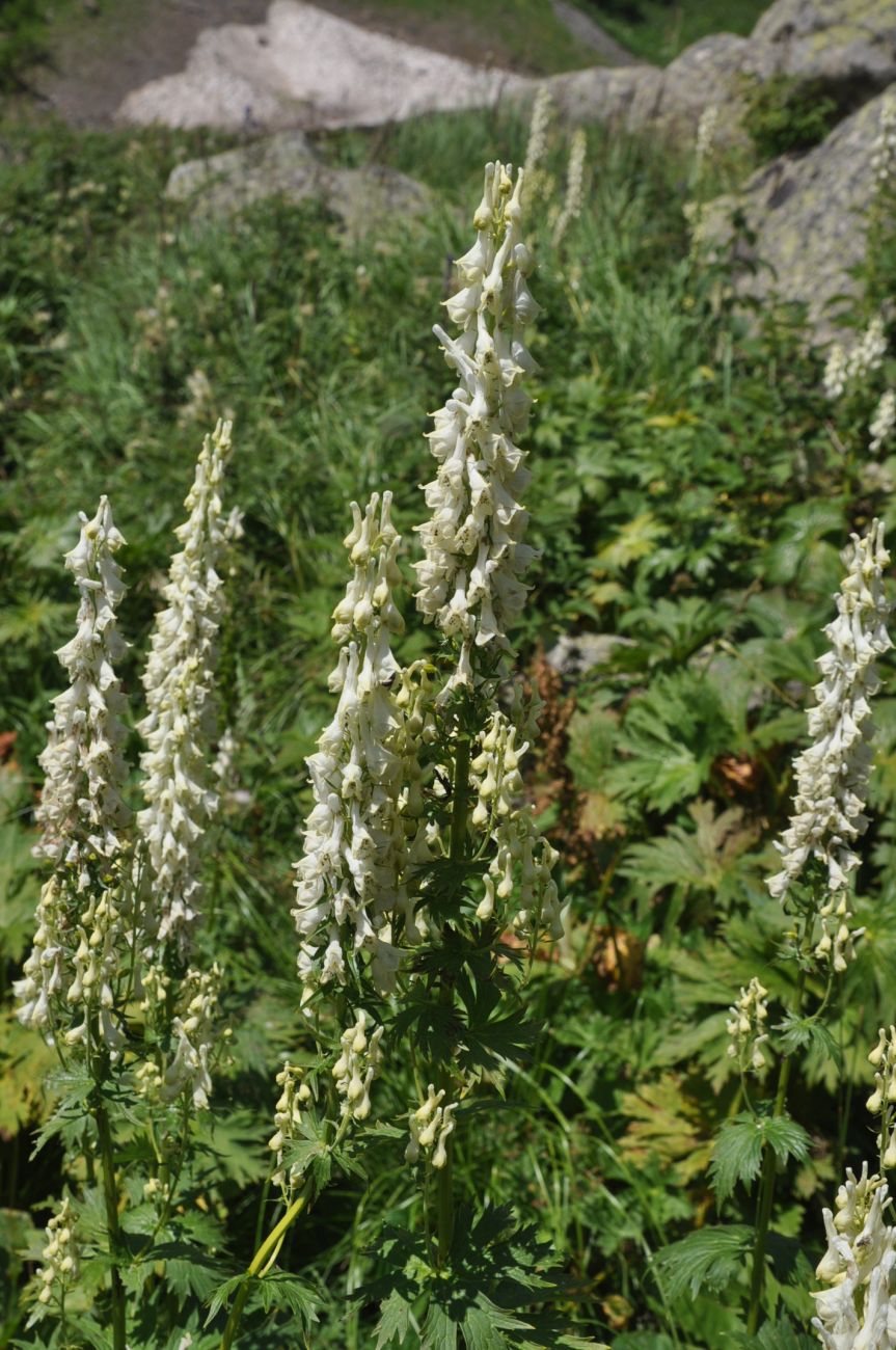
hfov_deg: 28.0
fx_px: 1797
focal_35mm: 48
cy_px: 675
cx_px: 448
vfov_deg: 41.2
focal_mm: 32
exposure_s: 1/640
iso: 200
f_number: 8
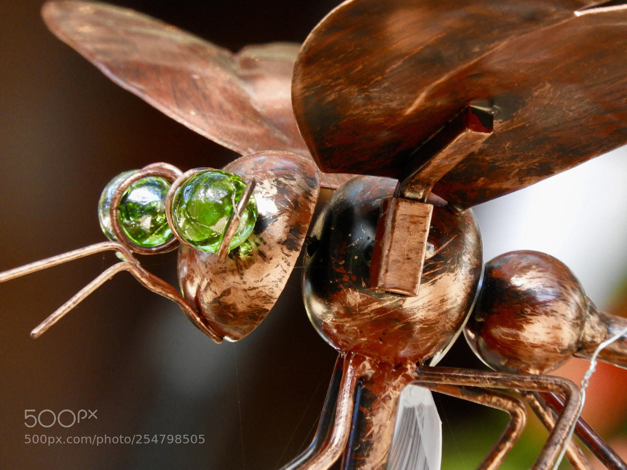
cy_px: 235
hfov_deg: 2.0
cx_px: 314
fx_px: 18113
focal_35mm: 1000
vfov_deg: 1.5
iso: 500
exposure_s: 1/60
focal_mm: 179.2
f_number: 5.6
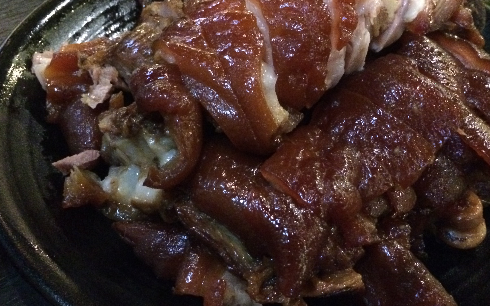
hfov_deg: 47.2
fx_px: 561
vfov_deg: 30.5
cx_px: 259
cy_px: 130
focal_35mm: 42
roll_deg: -6.0
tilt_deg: -44.9
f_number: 2.2
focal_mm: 4.15
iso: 1600
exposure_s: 1/15
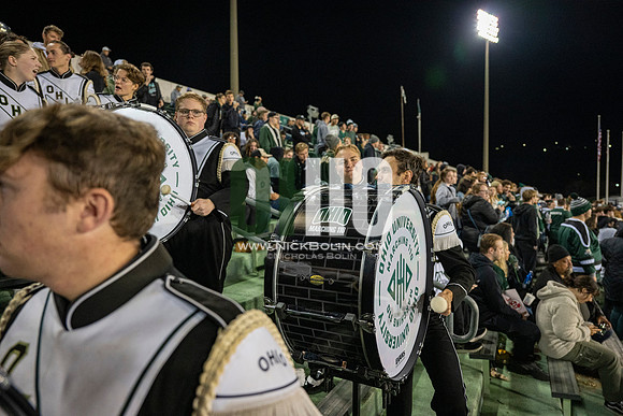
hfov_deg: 73.7
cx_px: 312
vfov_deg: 53.2
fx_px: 415
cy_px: 208
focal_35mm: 24
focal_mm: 24
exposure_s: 1/500
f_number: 3.2
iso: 2000
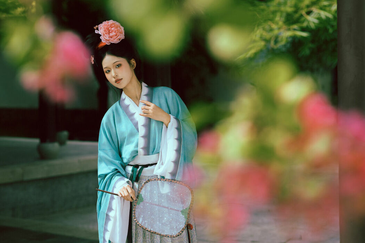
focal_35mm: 85
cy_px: 122
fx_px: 862
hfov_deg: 23.9
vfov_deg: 16.1
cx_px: 182
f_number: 3.2
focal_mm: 85
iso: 100
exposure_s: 1/400
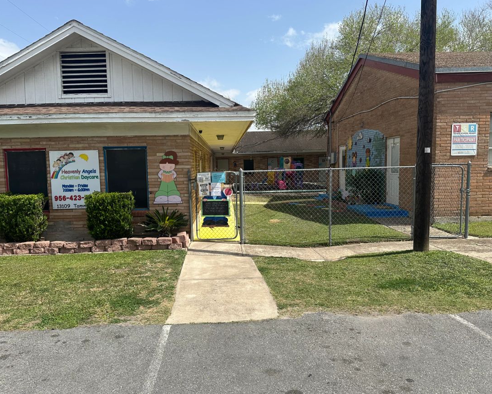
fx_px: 379
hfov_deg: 65.9
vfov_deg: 54.9
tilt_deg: -3.9
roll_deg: +1.5
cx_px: 220
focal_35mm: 26
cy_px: 198
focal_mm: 6.86
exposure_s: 1/4762
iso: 80
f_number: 1.78
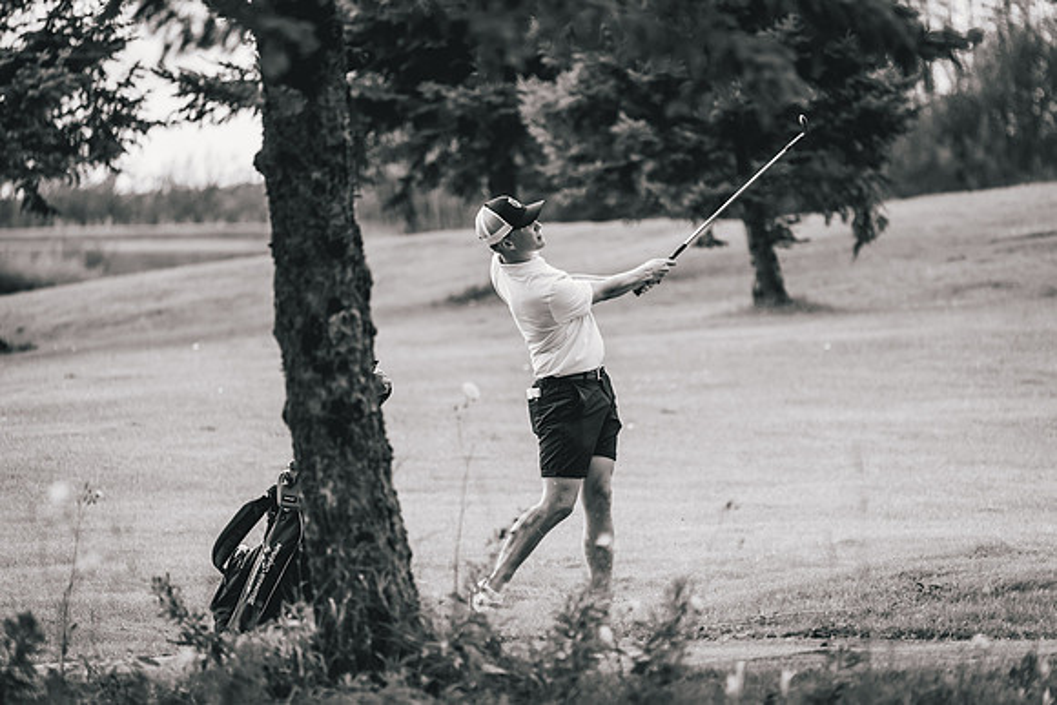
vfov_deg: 3.6
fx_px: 11277
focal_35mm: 384
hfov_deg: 5.4
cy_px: 352
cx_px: 528
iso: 400
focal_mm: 384
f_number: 6.3
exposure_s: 1/500
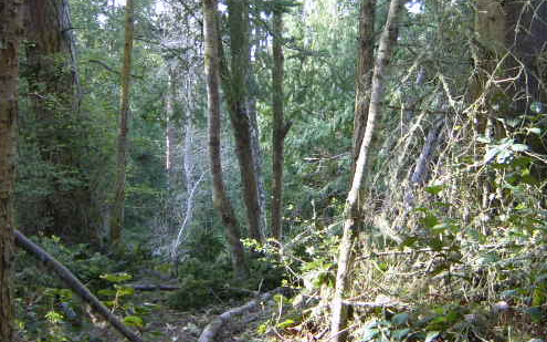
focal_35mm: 48
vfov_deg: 26.8
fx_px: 715
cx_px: 302
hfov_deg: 41.8
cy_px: 128
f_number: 2.8
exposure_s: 1/45
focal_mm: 5.8
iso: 50
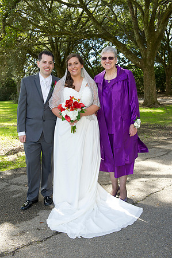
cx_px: 86
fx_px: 273
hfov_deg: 35.0
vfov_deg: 50.7
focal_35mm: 38
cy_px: 129
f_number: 5.6
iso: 320
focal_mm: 38
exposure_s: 1/200
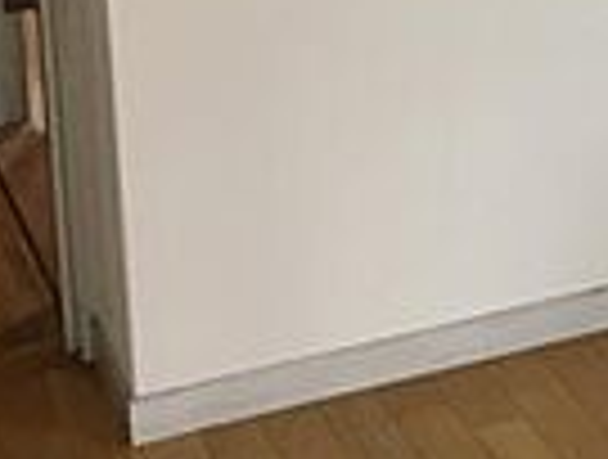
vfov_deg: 10.4
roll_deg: -0.8
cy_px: -279
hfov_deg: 12.9
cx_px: 1121
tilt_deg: -12.8
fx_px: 2413
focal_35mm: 137
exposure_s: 1/33
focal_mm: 4.15
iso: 64
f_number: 2.2
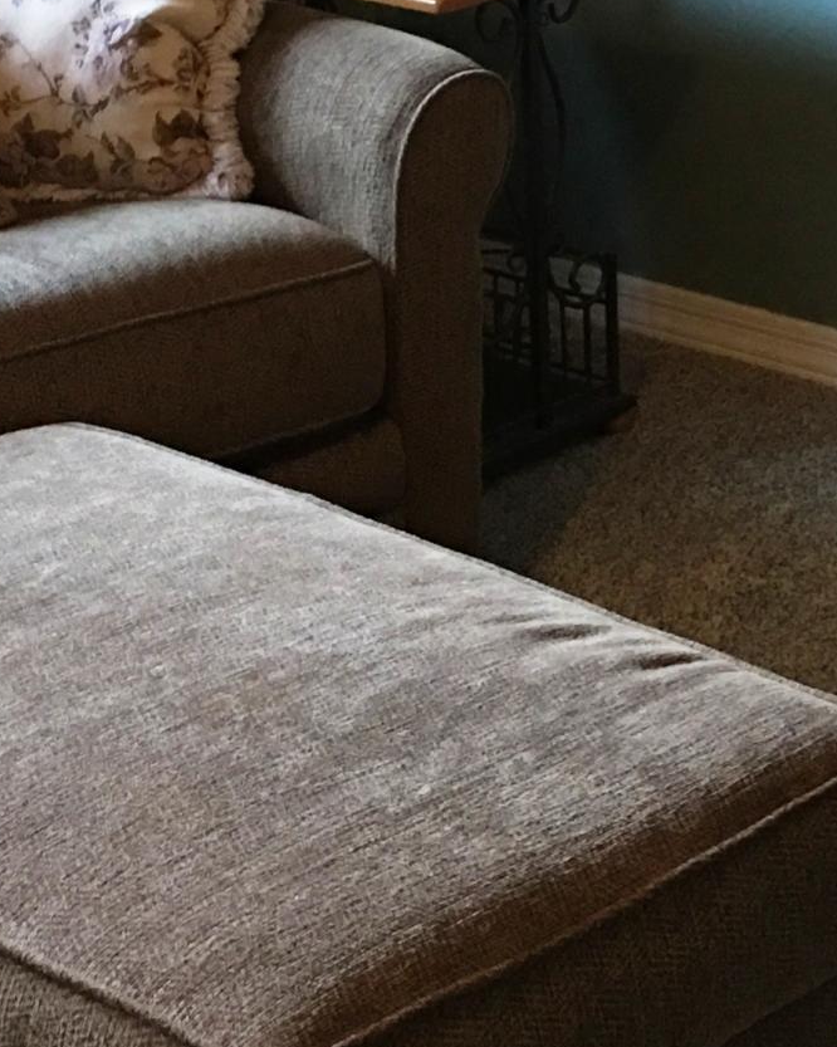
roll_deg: +0.8
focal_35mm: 102
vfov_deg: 18.3
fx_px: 3160
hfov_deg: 14.9
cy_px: -14
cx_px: 780
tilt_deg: -12.3
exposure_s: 1/4
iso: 64
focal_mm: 4.15
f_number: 2.2
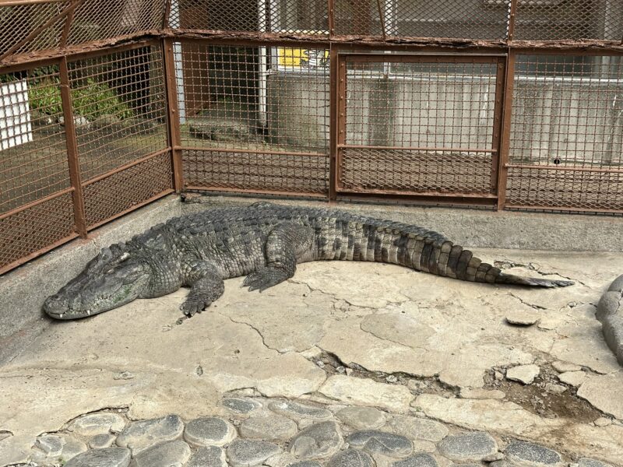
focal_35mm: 48
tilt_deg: -17.1
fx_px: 864
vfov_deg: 30.3
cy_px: 234
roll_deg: +0.1
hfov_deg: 39.7
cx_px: 312
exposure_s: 1/1305
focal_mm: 6.86
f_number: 1.78
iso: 64
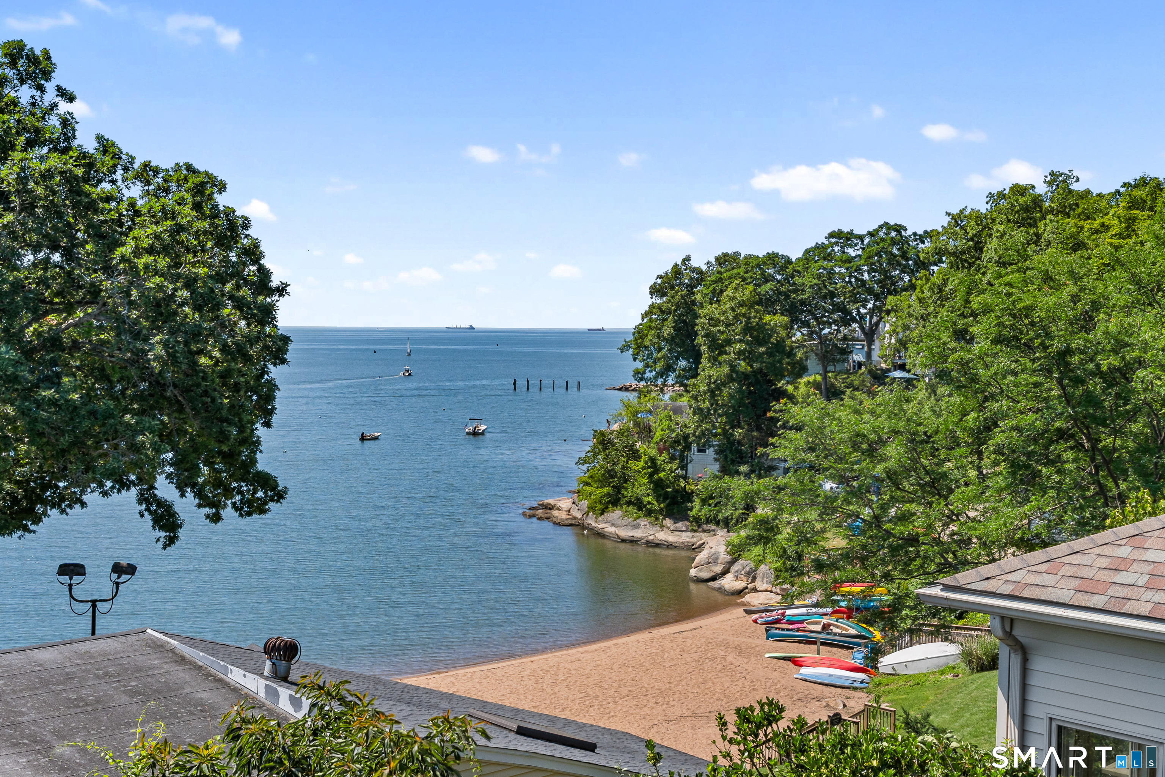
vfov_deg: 31.9
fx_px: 1359
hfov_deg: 46.4
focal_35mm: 42
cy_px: 388
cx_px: 582
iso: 320
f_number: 8
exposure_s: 1/800
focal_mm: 28
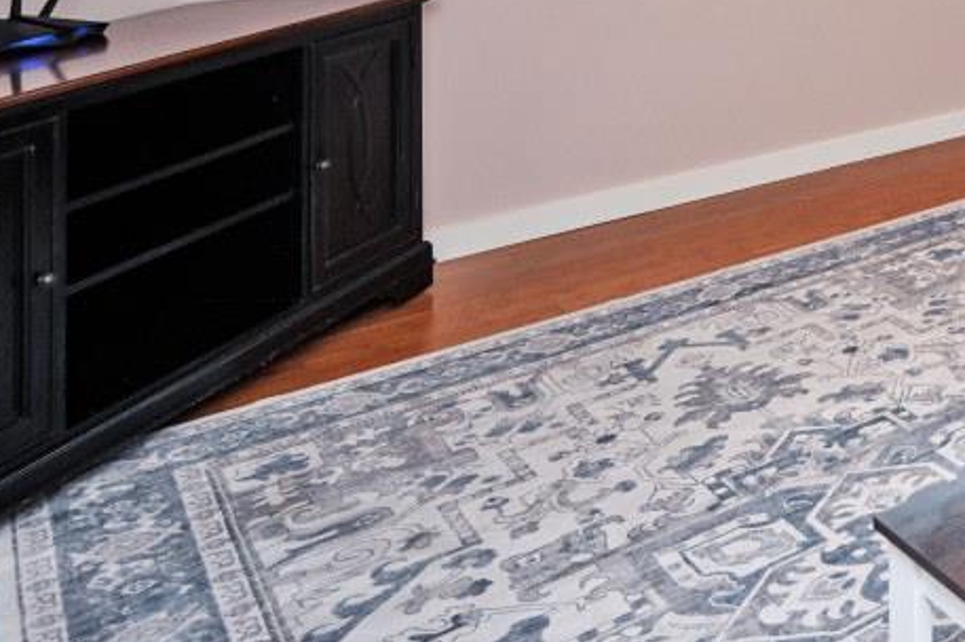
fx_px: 1232
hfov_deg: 33.5
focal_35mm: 46
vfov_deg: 24.4
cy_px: -256
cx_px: 1197
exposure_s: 1/60
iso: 1000
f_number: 4
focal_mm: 14
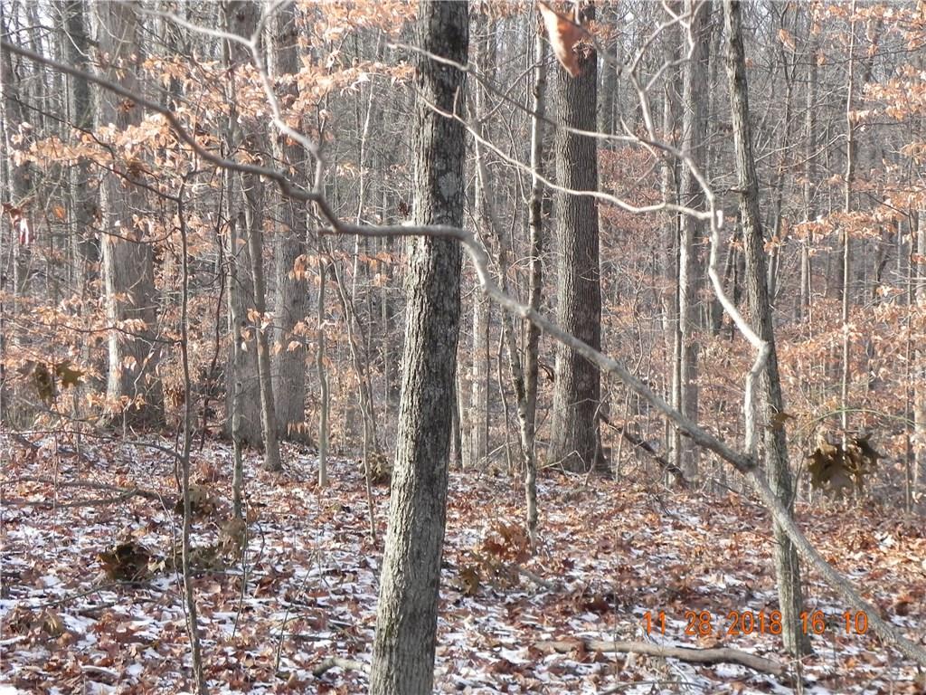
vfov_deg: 22.3
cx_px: 463
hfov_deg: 29.4
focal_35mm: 66
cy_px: 348
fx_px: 1766
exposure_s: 1/147
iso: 160
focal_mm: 11.8
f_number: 4.5
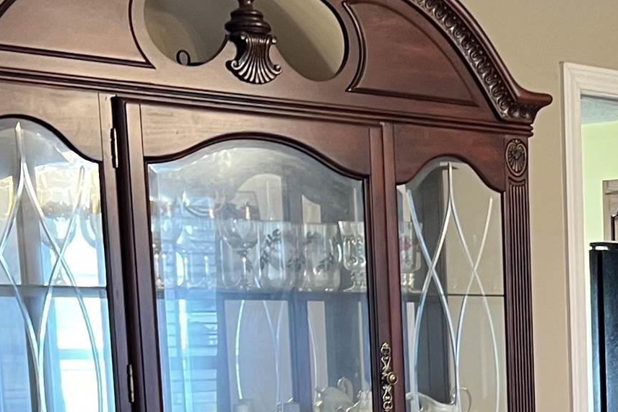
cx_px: 824
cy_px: 600
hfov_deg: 19.3
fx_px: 1665
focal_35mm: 97
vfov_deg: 13.4
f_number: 1.5
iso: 200
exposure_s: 1/60
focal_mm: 5.7
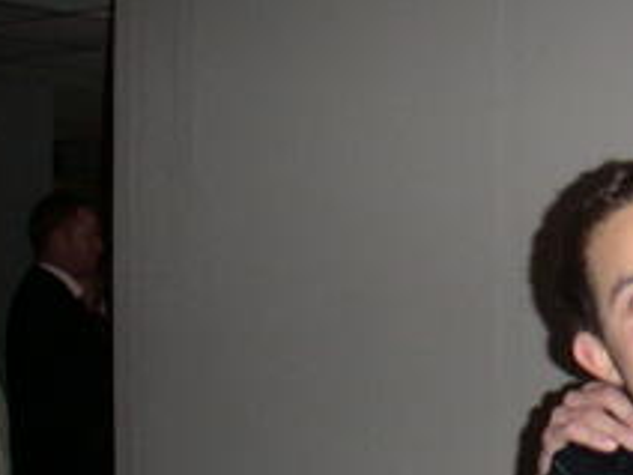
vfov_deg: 15.9
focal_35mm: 93
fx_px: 1701
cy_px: 269
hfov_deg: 20.2
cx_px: 687
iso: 160
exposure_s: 1/50
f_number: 2.8
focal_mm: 6
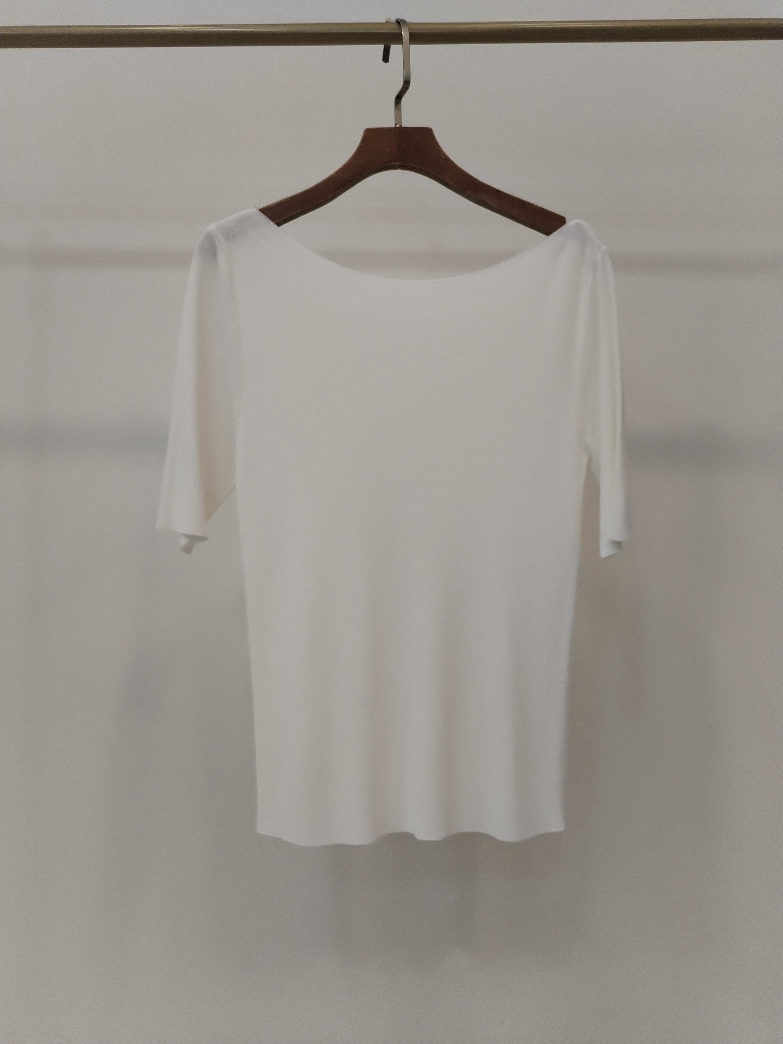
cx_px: 392
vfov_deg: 61.7
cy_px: 522
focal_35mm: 29
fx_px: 875
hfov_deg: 48.2
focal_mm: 4.75
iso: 280
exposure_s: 1/120
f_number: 1.8
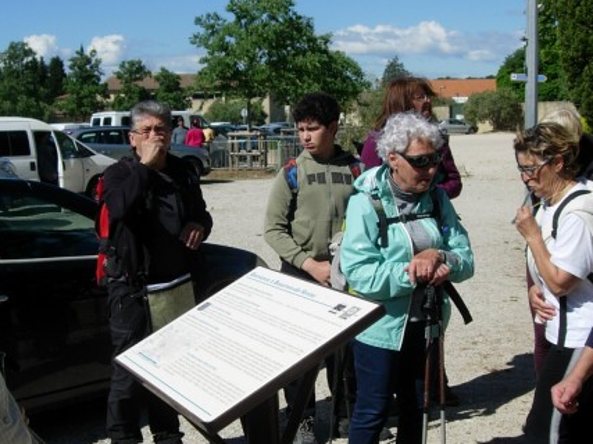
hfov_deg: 33.8
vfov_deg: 25.6
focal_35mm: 57
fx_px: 976
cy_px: 258
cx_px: 304
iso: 64
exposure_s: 1/1024
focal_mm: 7.8
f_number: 4.8
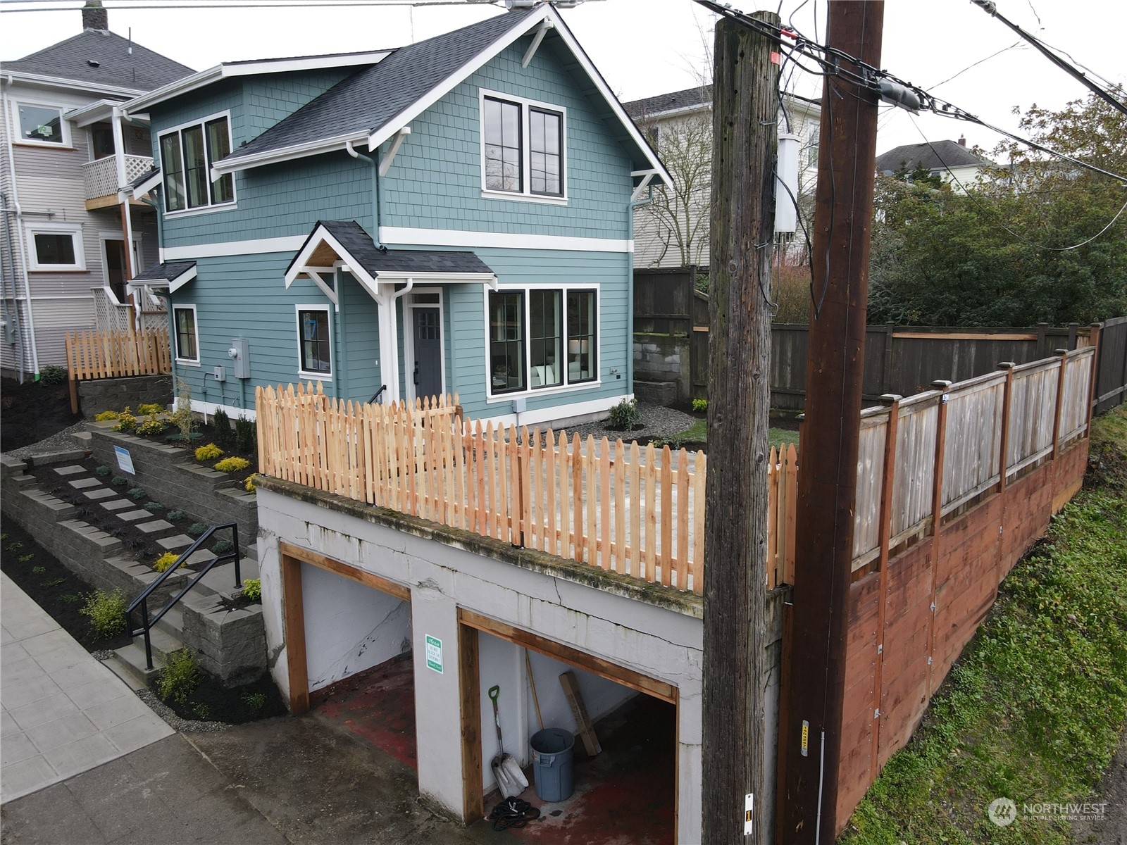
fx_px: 781
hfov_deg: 71.6
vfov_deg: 56.8
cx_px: 564
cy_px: 422
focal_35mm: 24
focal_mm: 4.5
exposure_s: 1/100
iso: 100
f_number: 2.8
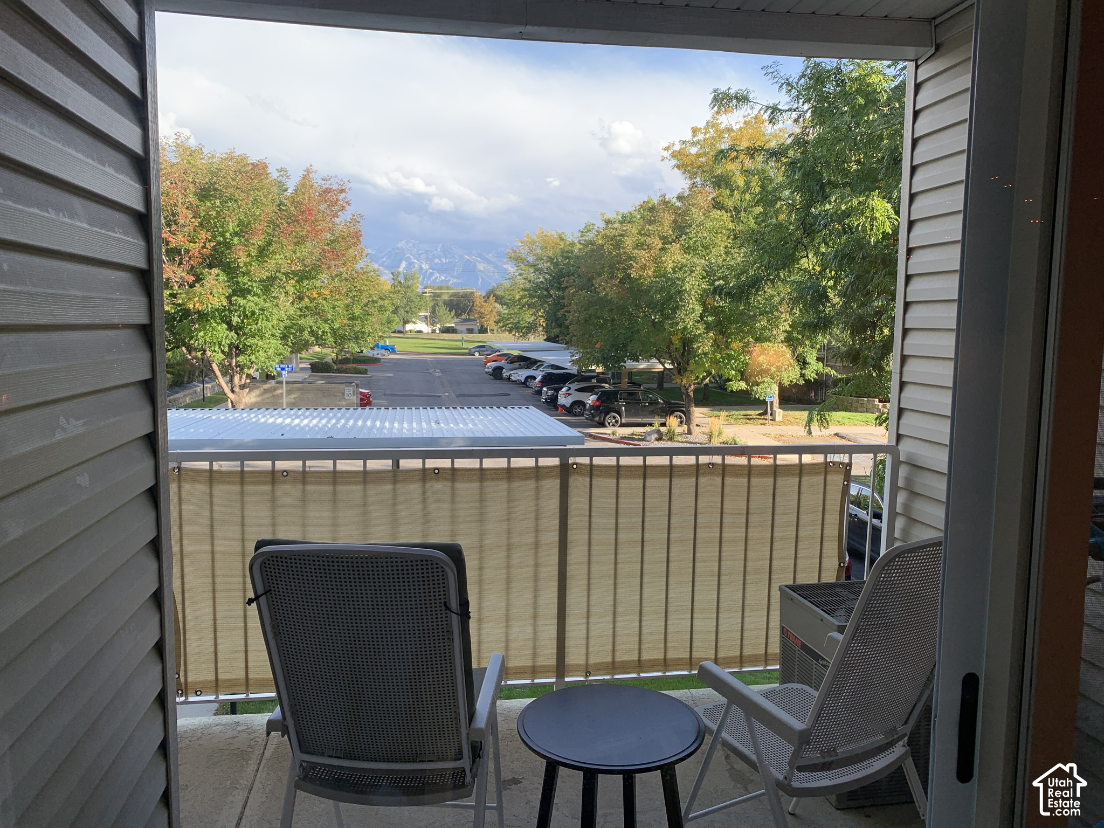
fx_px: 829
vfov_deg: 53.1
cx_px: 552
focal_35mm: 26
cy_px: 414
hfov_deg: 67.3
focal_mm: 4.25
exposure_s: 1/279
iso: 25
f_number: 1.8
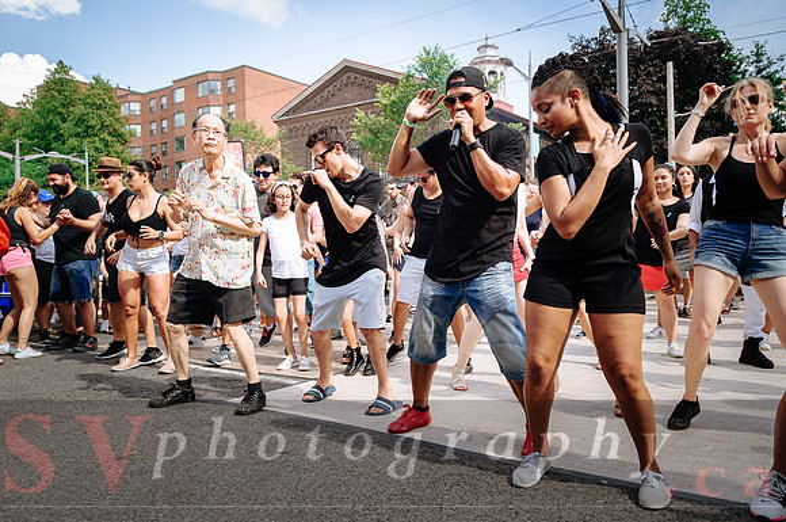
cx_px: 393
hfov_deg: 64.6
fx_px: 621
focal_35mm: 28
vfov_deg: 45.5
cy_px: 261
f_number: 4
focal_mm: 19
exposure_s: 1/1000
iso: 100
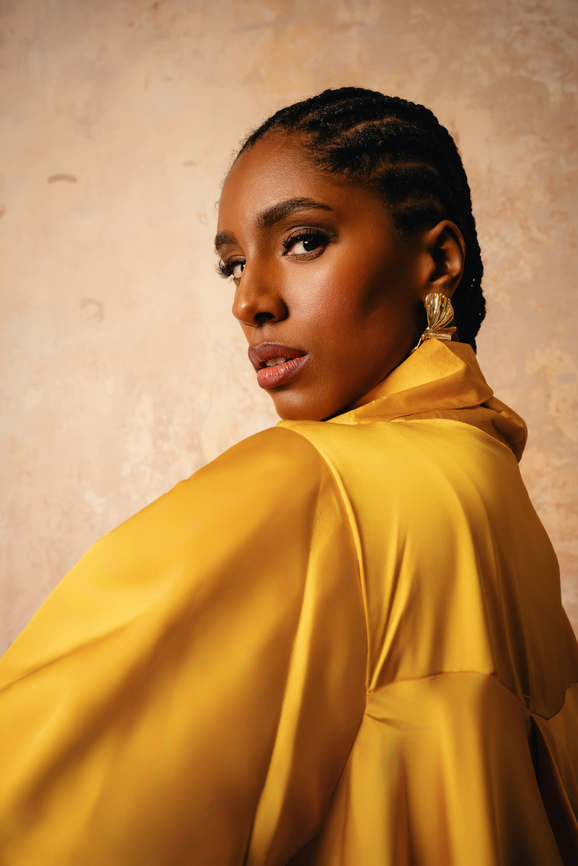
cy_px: 433
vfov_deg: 56.8
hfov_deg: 39.6
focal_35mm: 33
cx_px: 289
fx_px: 802
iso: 6400
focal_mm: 33.3
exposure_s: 1/400
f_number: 8
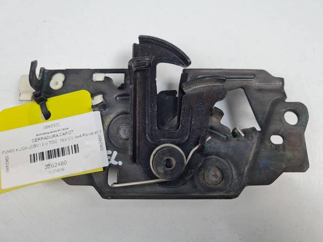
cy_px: 121
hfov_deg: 67.3
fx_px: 242
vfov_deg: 53.0
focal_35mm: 26
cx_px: 162
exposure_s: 1/244
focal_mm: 5.4
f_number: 1.8
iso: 50
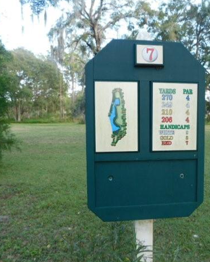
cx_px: 147
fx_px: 241
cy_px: 134
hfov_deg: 46.1
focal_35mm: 31
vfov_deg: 57.1
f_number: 3
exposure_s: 1/100
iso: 125
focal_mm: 4
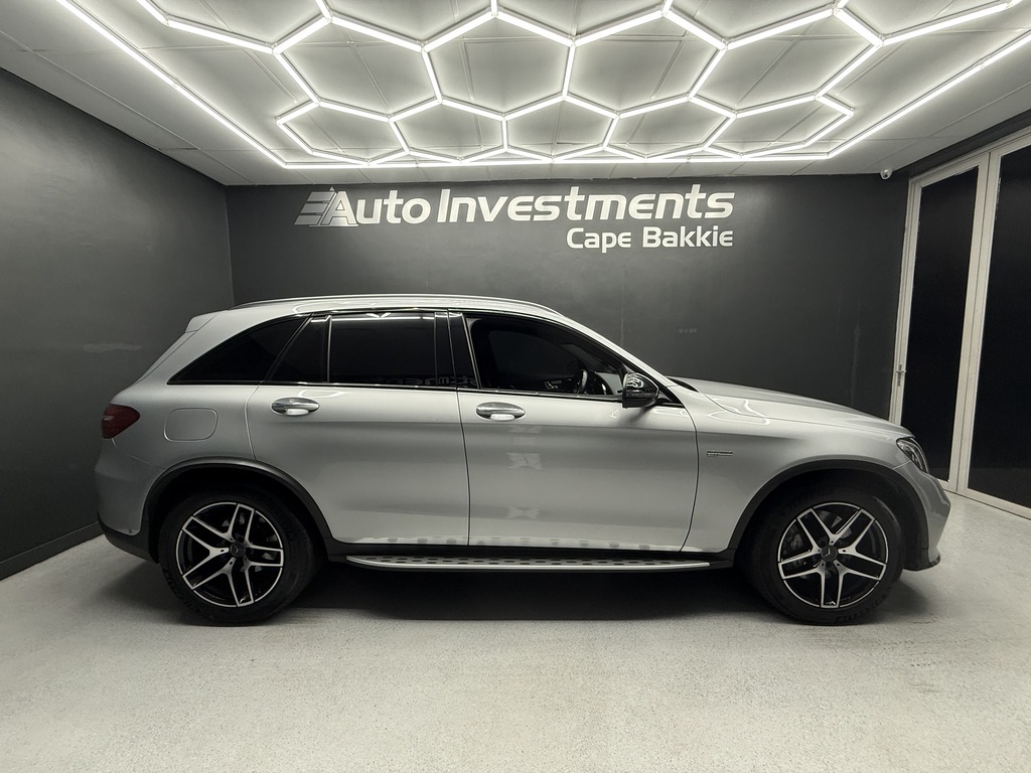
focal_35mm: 14
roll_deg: +0.3
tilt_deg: -6.0
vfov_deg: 85.7
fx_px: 417
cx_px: 516
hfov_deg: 102.1
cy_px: 386
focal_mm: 2.22
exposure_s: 1/99
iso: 160
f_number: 2.2
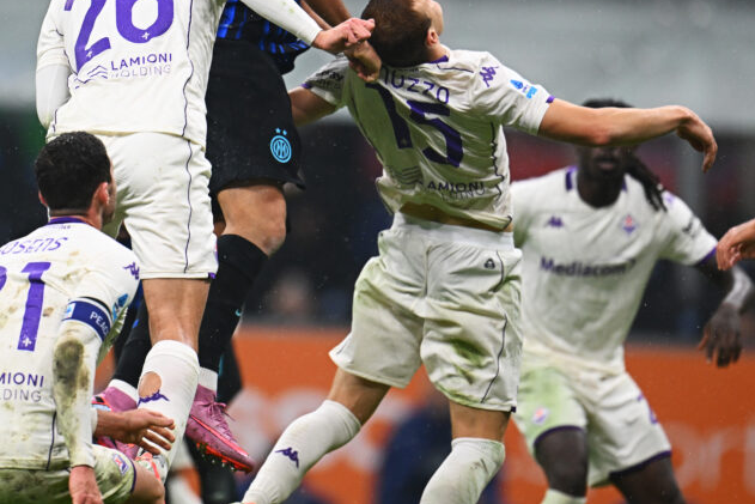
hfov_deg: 3.2
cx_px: 354
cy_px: 105
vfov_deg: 2.1
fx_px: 13613
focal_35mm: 649
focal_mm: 400
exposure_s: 1/1600
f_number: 2.8
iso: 1600
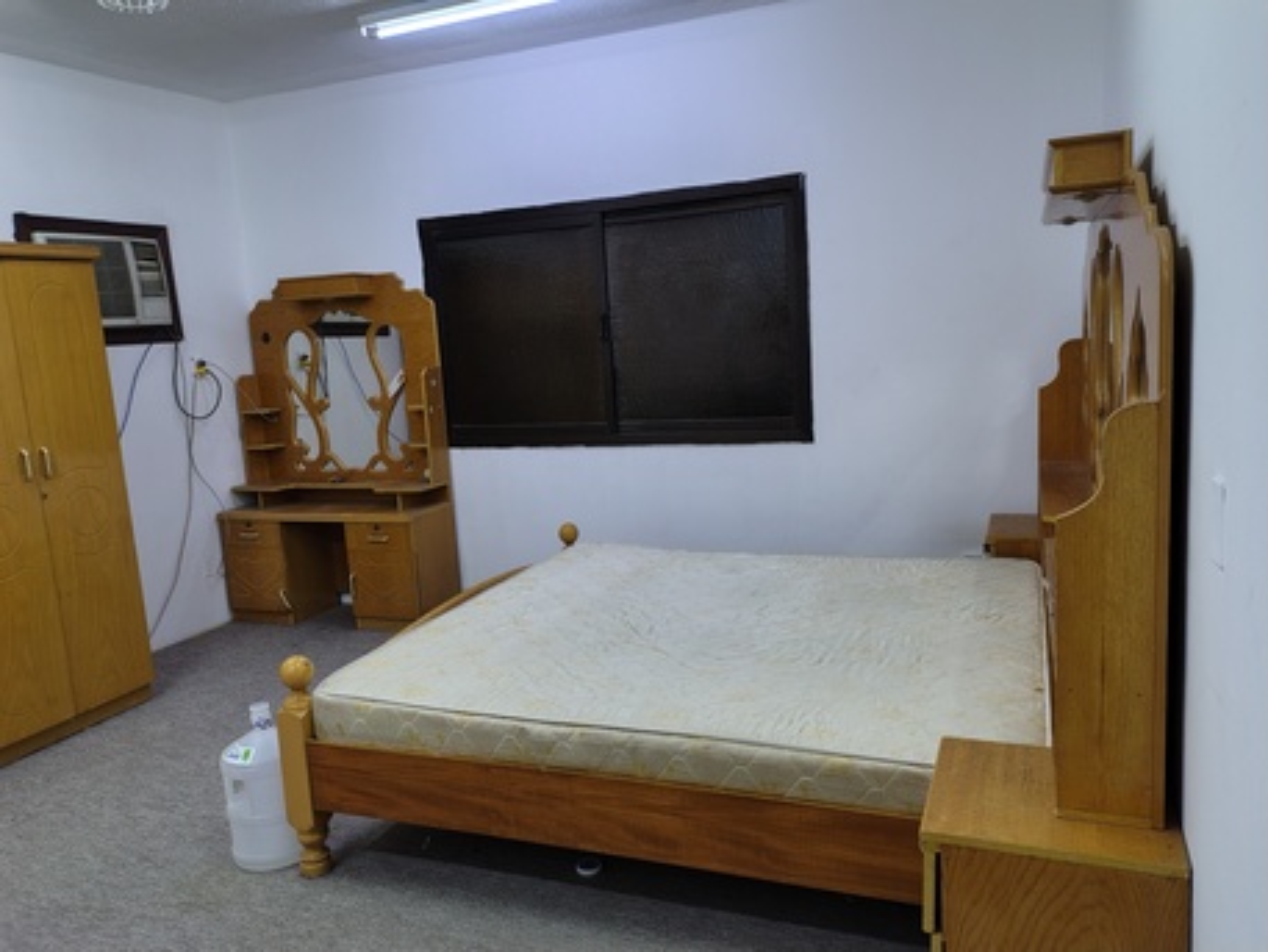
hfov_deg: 69.4
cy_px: 476
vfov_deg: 54.9
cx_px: 634
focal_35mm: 25
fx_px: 916
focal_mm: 4.71
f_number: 1.7
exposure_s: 1/60
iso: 957
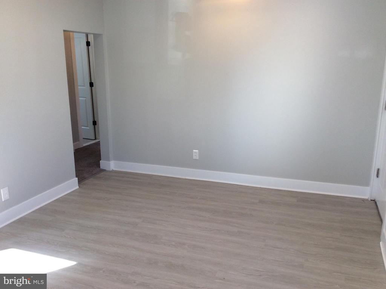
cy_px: 144
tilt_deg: -13.5
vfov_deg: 44.1
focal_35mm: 32
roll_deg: +0.5
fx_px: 356
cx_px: 193
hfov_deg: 56.9
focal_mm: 3.3
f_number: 2.4
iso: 32
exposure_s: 1/60
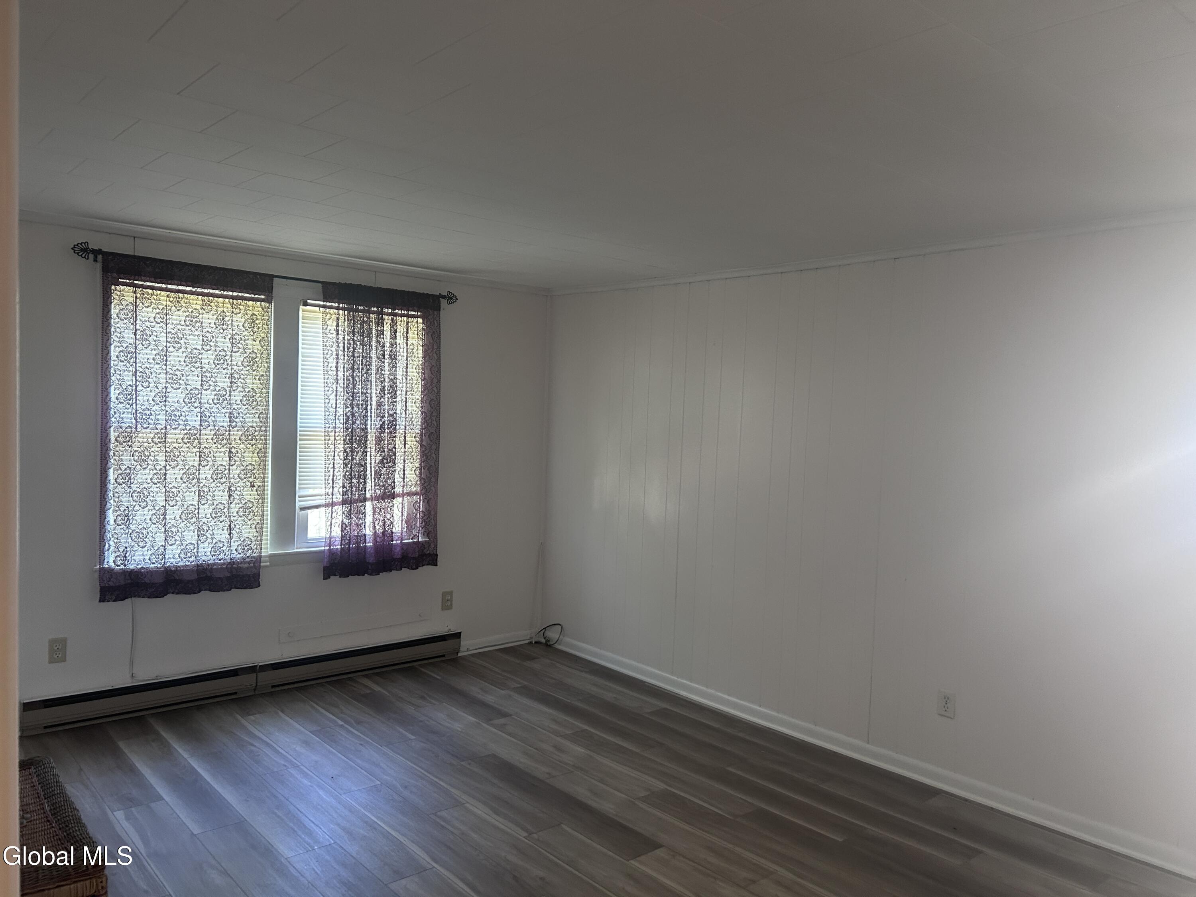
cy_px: 448
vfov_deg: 53.1
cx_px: 598
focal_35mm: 26
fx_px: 898
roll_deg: -1.0
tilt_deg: -3.7
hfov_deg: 67.3
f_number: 1.5
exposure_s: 1/60
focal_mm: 5.7
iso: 200
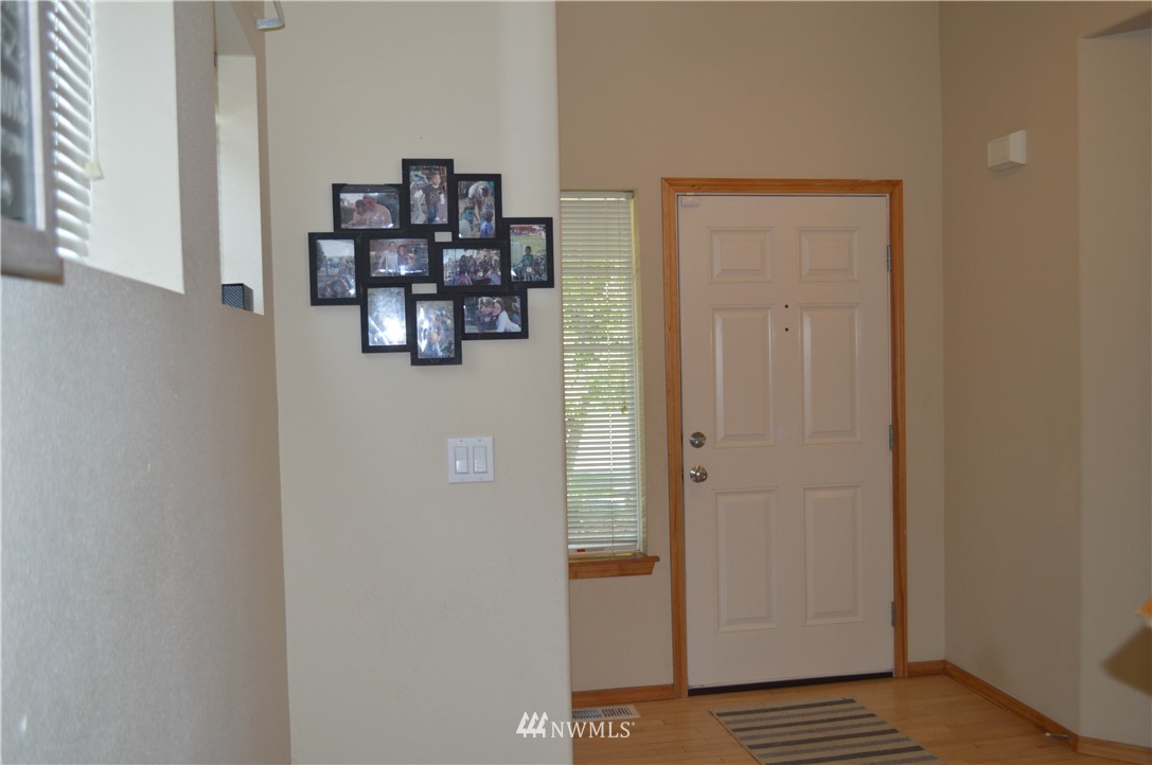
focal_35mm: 33
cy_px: 382
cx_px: 576
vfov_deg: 39.9
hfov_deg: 57.3
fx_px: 1055
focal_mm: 22
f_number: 3.8
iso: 450
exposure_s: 1/60
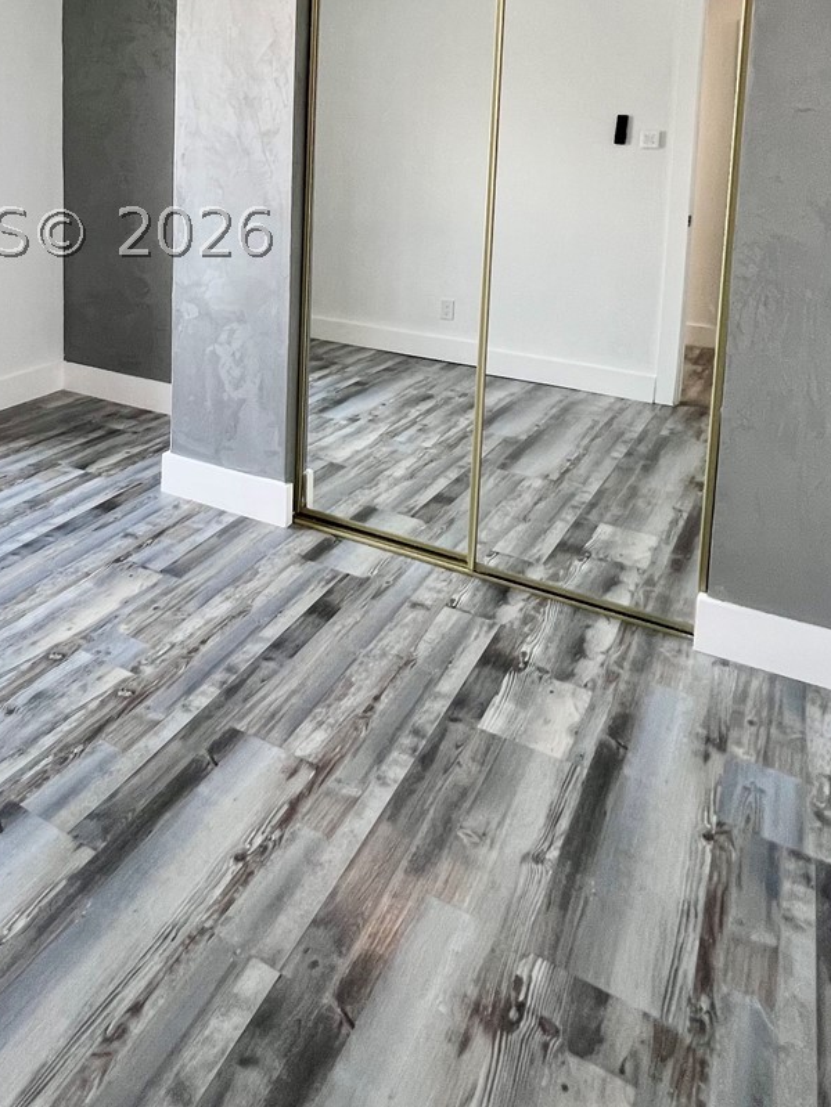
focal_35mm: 26
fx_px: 832
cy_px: 232
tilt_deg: -6.0
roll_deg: -0.9
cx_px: 191
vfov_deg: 62.1
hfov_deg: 50.5
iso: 200
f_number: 1.8
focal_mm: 1.57
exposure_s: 1/120
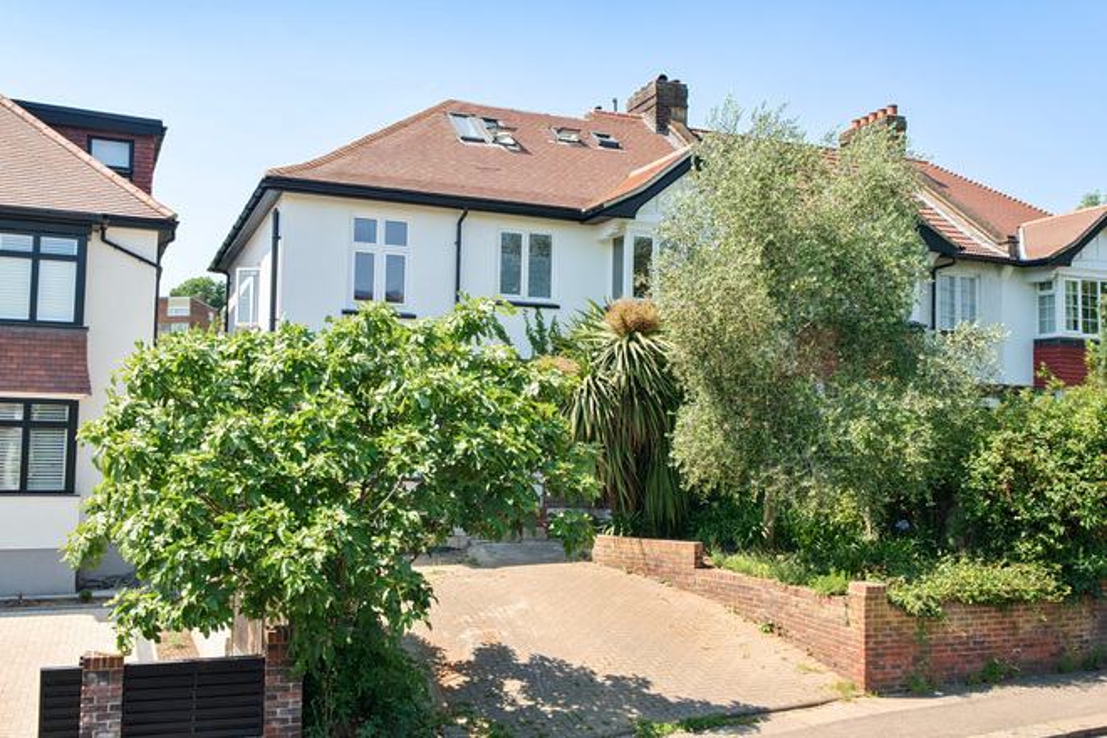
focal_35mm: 36
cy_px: 369
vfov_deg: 36.9
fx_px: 1107
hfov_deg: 53.1
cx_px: 554
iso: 400
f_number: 8
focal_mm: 24
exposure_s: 1/400
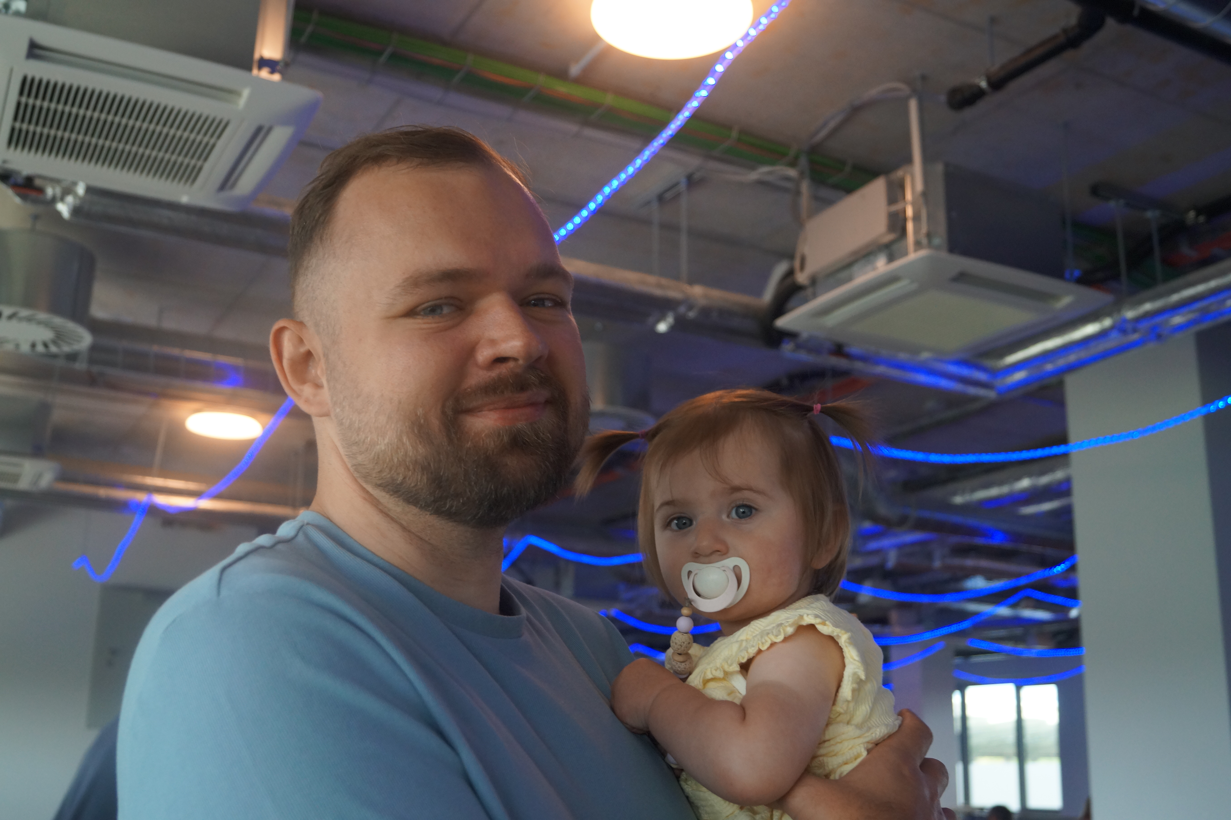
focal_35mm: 39
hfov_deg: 49.6
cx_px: 616
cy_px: 410
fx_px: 1333
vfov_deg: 34.2
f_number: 4
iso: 640
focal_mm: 26
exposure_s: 1/160
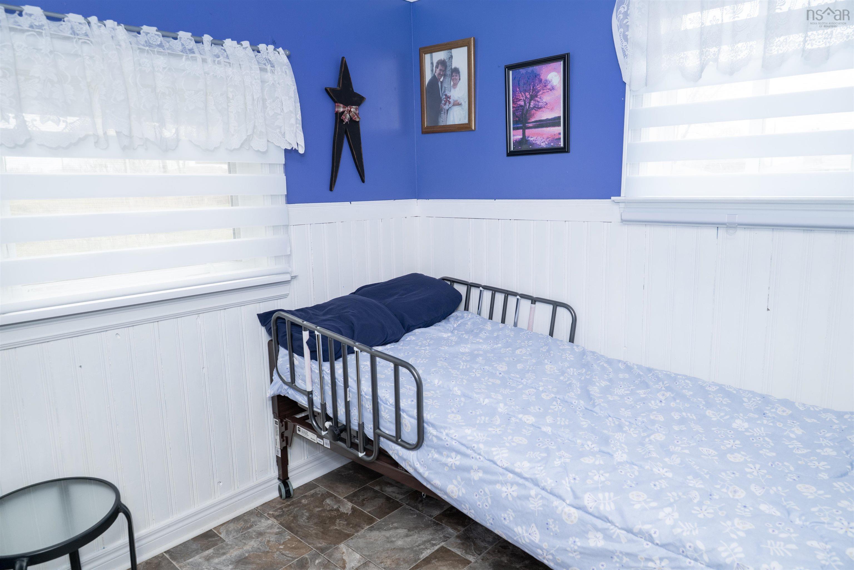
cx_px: 427
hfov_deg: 73.7
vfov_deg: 53.1
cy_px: 285
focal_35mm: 24
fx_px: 569
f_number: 5.6
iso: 640
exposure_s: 1/200
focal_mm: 24
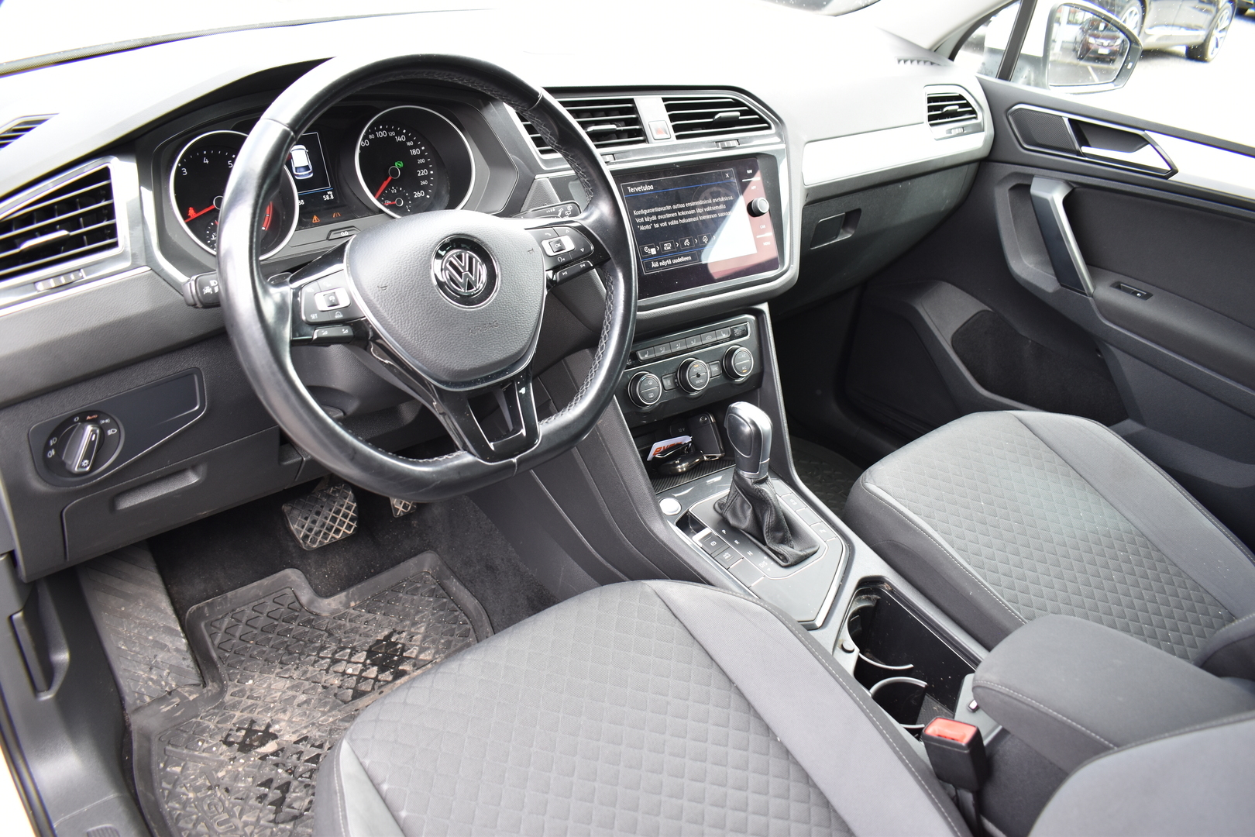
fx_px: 941
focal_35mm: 27
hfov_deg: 67.4
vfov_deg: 47.9
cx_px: 628
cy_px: 418
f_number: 4.8
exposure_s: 1/90
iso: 400
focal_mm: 18
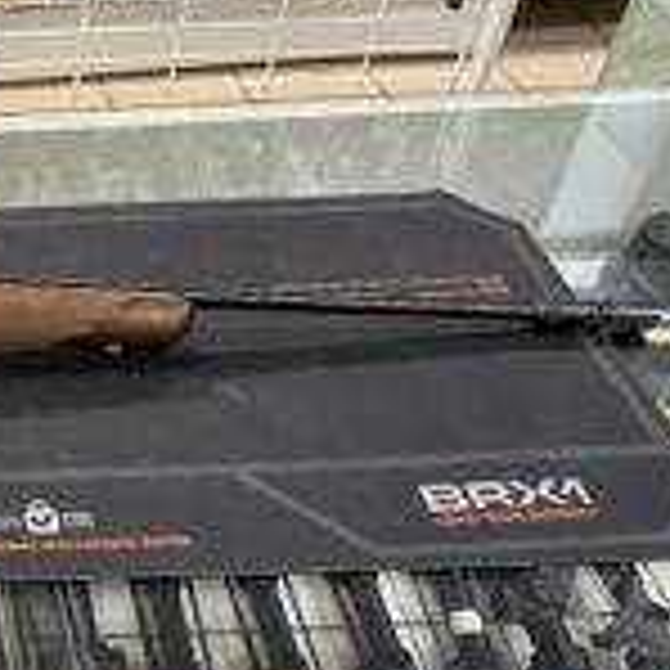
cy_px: 261
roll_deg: +2.3
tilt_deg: -39.6
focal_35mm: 57
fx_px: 1248
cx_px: -175
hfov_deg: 26.1
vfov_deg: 30.0
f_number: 1.78
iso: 160
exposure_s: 1/50
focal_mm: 6.76
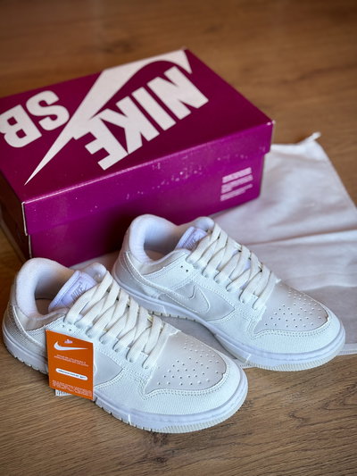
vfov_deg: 36.8
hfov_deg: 28.0
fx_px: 715
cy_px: 238
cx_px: 178
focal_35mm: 52
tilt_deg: -40.7
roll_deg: -1.7
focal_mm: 5.96
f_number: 1.6
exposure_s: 1/100
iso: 64
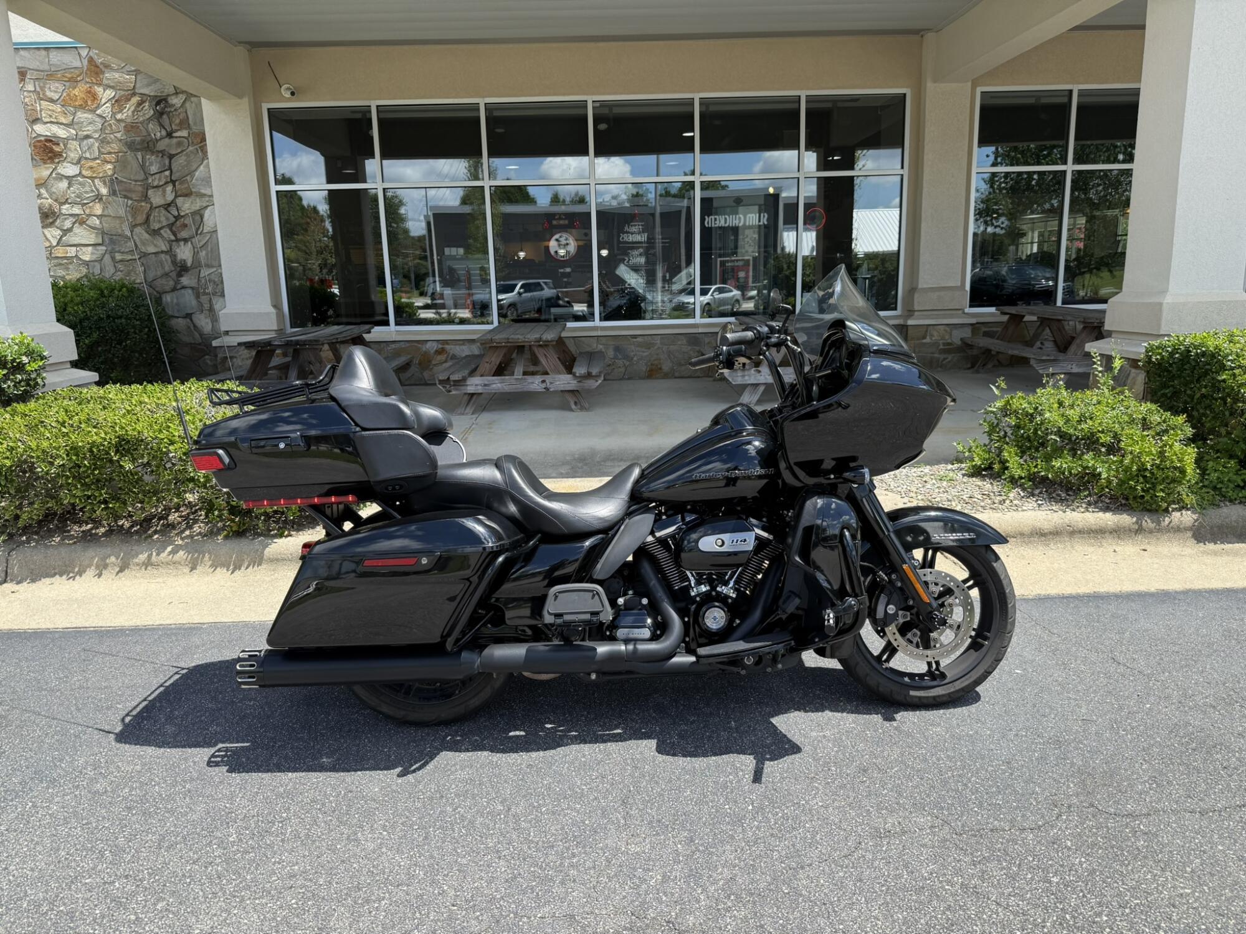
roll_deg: +1.2
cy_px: 467
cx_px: 623
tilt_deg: -12.3
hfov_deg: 71.6
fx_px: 864
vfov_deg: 56.8
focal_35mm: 24
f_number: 1.78
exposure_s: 1/1812
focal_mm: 6.76
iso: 80
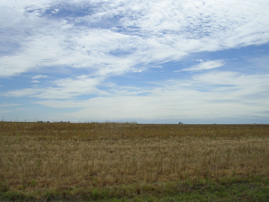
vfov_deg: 37.7
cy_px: 101
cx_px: 134
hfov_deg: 49.0
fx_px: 295
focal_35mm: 38
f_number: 5.6
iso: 50
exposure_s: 1/805
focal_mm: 5.8
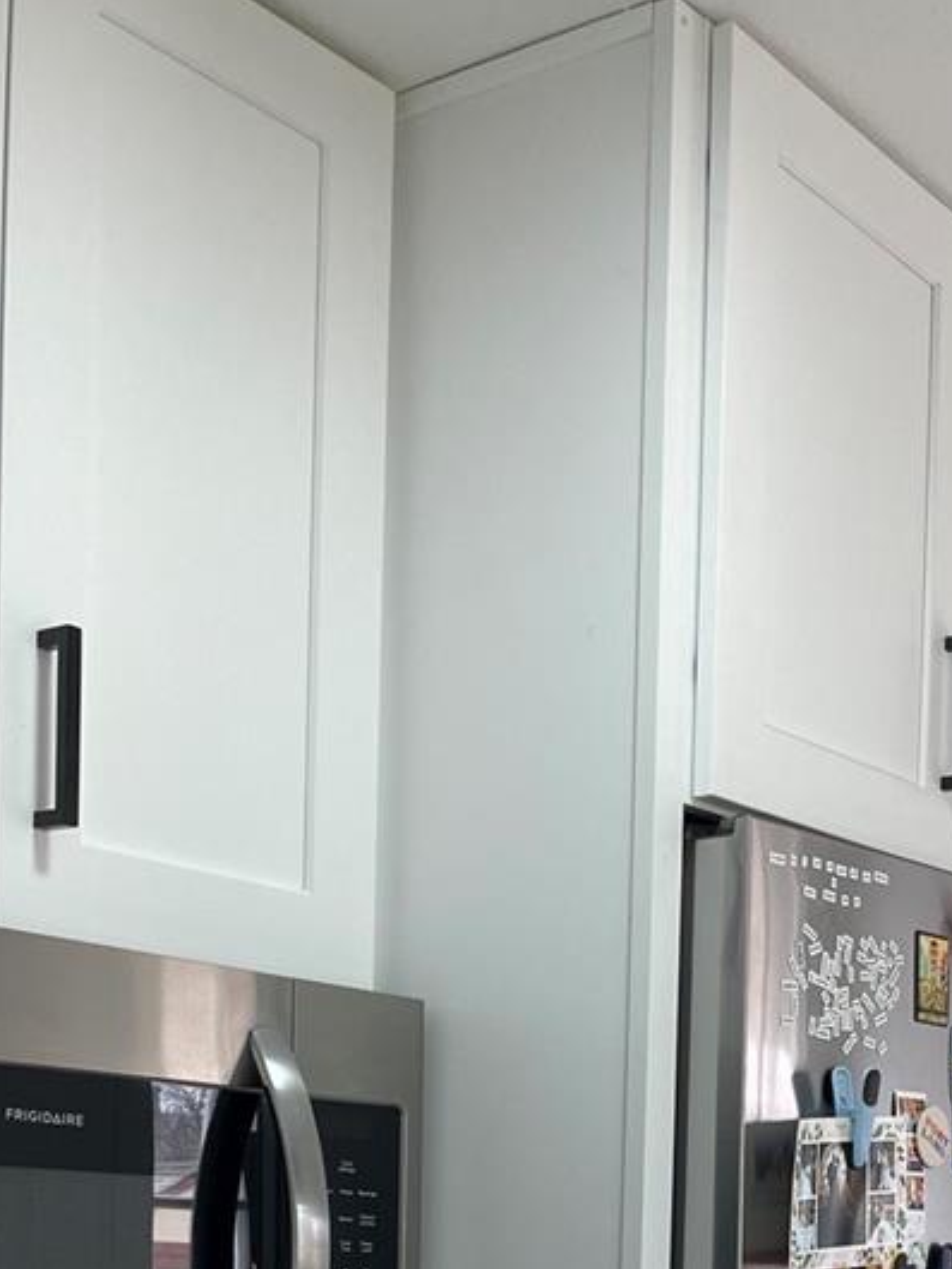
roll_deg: -1.6
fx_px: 2163
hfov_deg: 24.4
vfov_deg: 30.2
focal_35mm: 59
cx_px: 760
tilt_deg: +0.2
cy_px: 1300
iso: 80
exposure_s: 1/121
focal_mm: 4.2
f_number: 1.6
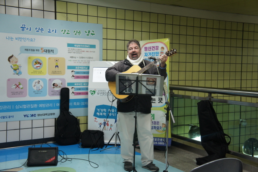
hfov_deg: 43.6
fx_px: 322
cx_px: 129
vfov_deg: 29.8
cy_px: 86
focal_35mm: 45
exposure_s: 1/40
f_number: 4.5
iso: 400
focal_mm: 30
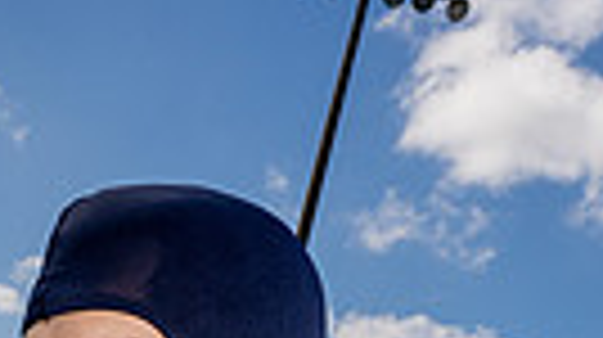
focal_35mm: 102
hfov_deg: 20.5
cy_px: 901
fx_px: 1629
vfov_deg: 9.9
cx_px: 36
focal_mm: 29
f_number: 14
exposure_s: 1/250
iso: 100
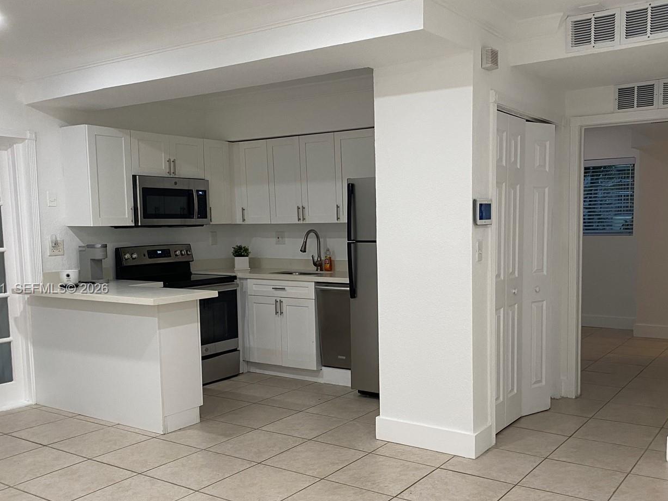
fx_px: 656
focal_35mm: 34
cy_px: 289
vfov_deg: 41.7
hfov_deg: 53.8
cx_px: 375
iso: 125
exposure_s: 1/60
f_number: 1.8
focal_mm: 4.25
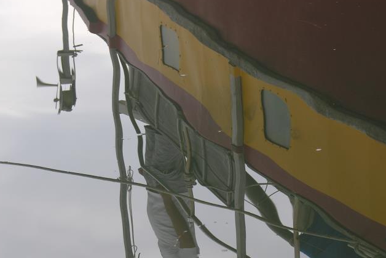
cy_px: 219
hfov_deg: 10.5
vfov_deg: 7.0
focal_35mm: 195
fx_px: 2091
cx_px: 179
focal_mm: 29.3
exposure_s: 1/74.8
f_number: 4.2
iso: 50
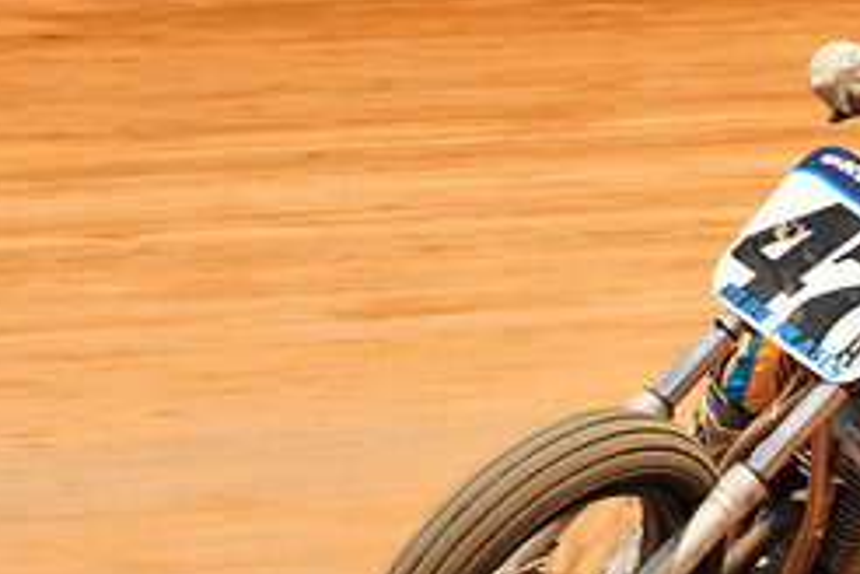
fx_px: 11251
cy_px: 318
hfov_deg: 4.4
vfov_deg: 2.9
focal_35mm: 471
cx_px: 930
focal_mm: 200
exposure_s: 1/400
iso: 200
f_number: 10
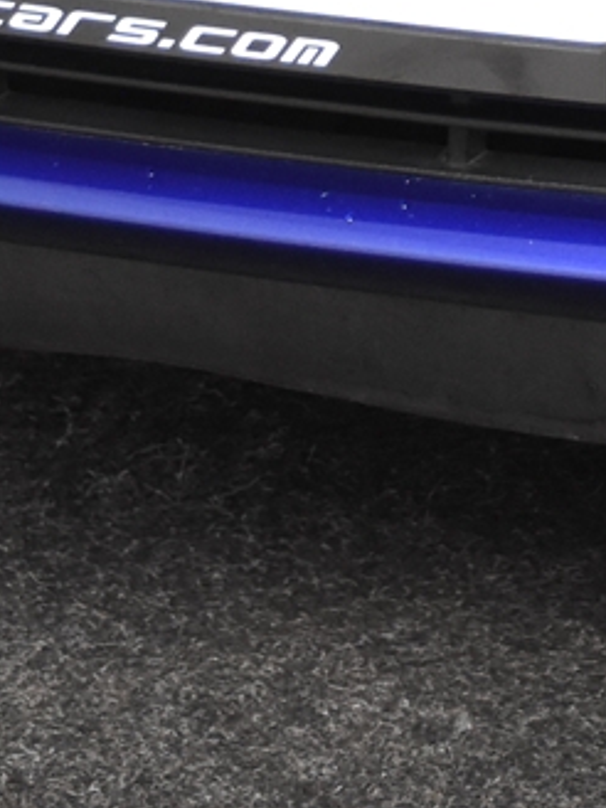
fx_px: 7493
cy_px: -589
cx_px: 717
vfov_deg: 6.1
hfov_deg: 4.6
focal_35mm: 321
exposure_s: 1/60
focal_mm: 38
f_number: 4
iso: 1600
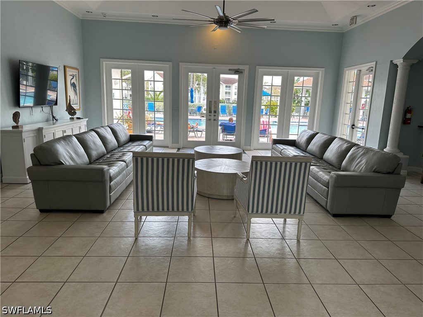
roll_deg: -1.4
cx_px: 212
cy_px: 158
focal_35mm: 24
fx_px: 293
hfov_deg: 71.6
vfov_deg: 56.8
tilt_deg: -10.7
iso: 64
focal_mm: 6.86
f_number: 1.78
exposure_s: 1/145
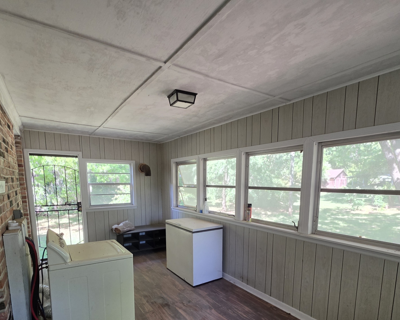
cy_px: 212
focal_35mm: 18
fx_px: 213
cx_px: 201
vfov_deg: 71.7
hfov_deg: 86.4
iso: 160
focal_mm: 2.2
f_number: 1.9
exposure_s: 1/120
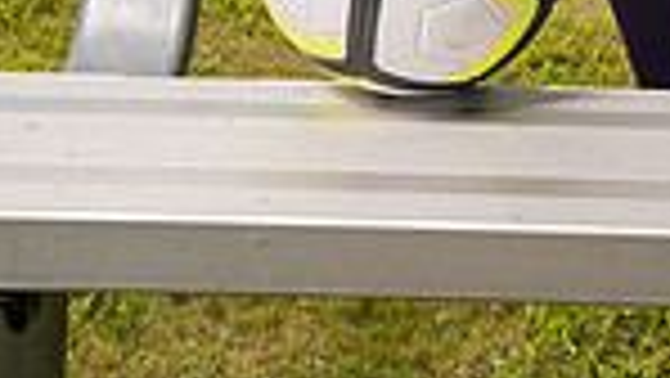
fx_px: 2026
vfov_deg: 9.5
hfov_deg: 18.3
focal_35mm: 114
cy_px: -536
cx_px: 657
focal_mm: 36
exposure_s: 1/640
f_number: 8
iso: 250
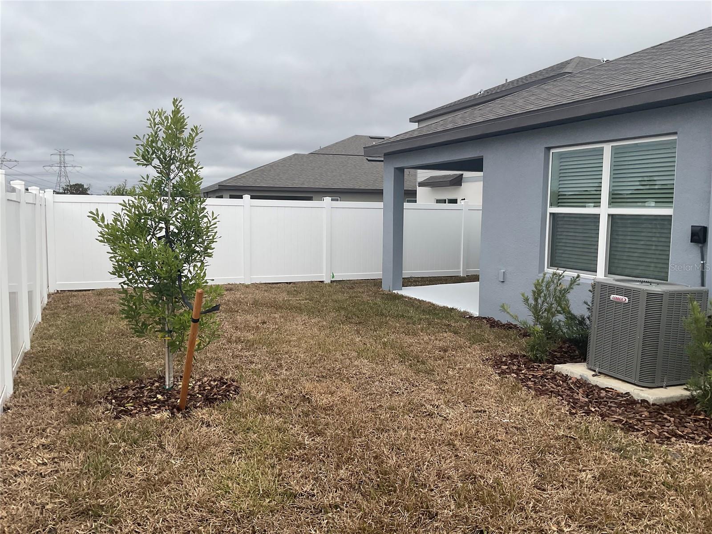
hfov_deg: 61.7
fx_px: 596
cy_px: 267
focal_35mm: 29
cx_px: 356
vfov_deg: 48.2
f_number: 1.8
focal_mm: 3
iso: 16
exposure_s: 1/1675
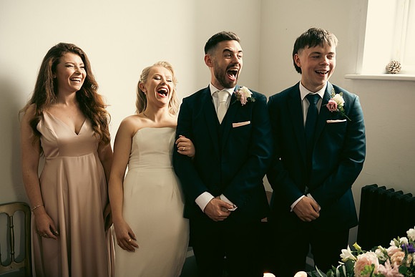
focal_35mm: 38
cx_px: 208
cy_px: 138
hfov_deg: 50.7
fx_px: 438
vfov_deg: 35.1
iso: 800
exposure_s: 1/160
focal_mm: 38
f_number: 3.5
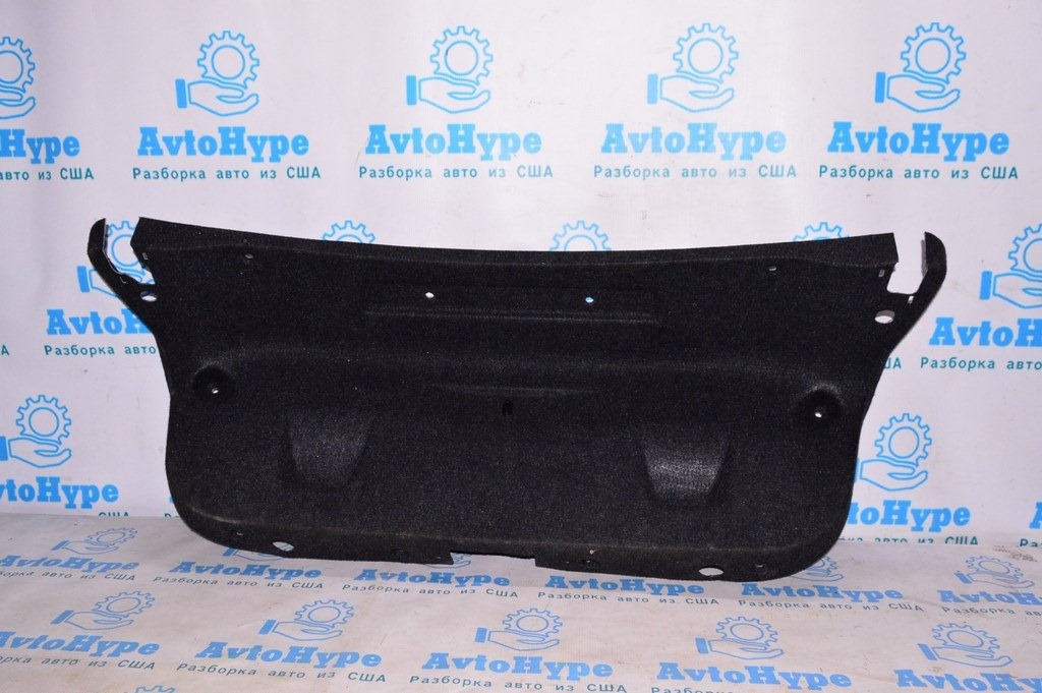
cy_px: 346
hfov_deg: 62.0
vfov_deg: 43.5
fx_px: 868
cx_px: 521
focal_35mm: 30
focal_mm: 20
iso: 1600
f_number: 8
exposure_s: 1/200
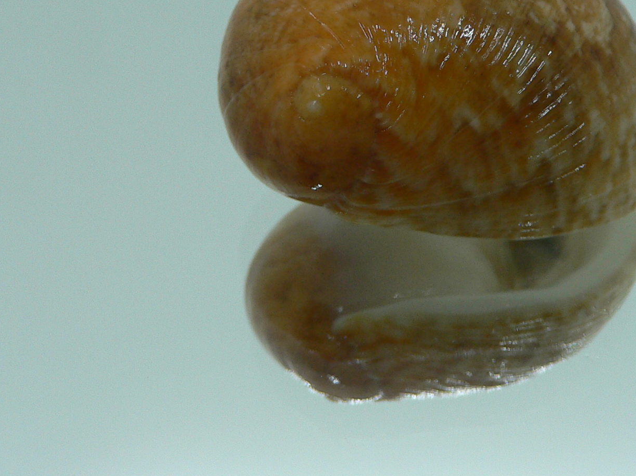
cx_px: 433
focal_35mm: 58
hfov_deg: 32.9
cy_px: 104
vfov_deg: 24.9
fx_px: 1065
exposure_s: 1/60
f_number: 2.8
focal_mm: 4.6
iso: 100
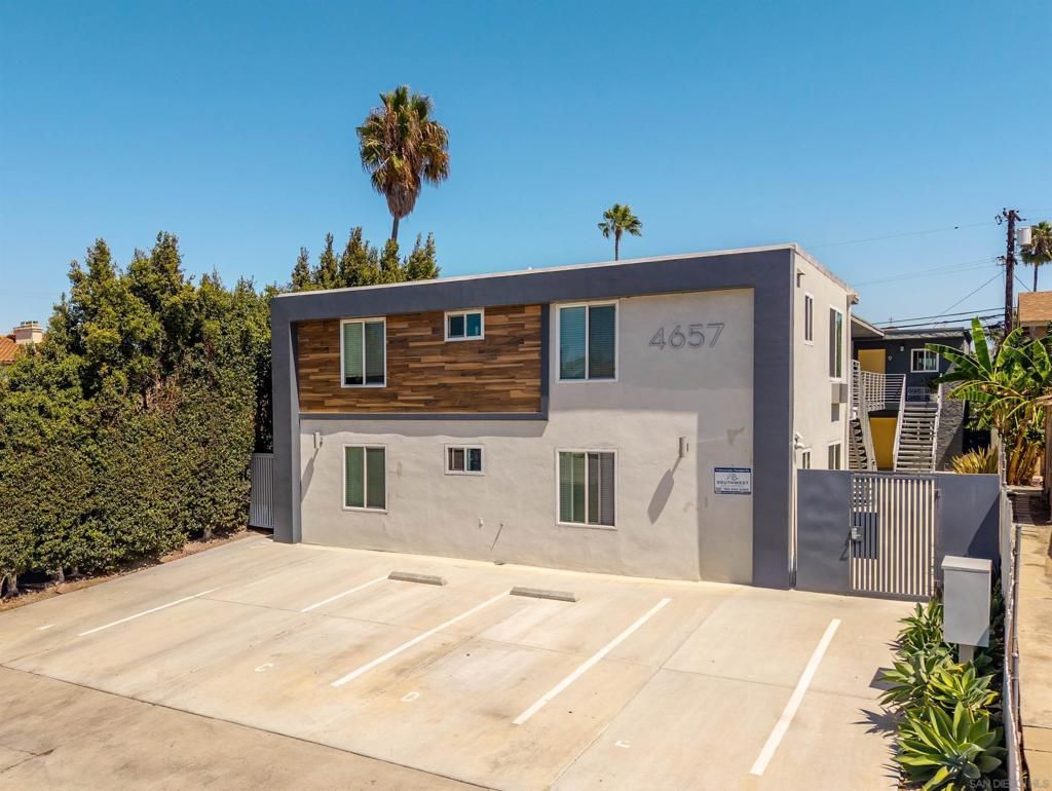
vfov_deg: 56.9
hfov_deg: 71.5
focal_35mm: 24
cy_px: 396
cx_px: 526
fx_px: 730
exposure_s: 1/4000
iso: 130
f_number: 1.8
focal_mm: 8.67
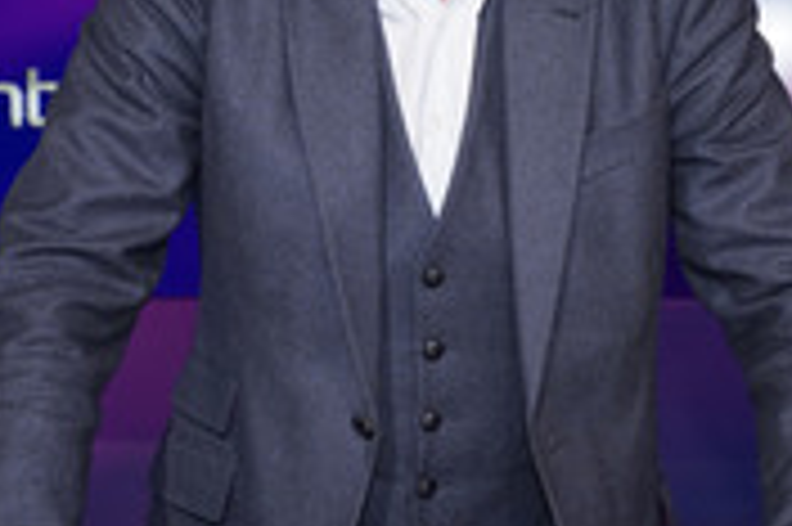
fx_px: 1802
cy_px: 157
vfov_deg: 16.6
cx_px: 425
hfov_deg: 24.8
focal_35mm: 82
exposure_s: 1/125
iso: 1600
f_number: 4.5
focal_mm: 32
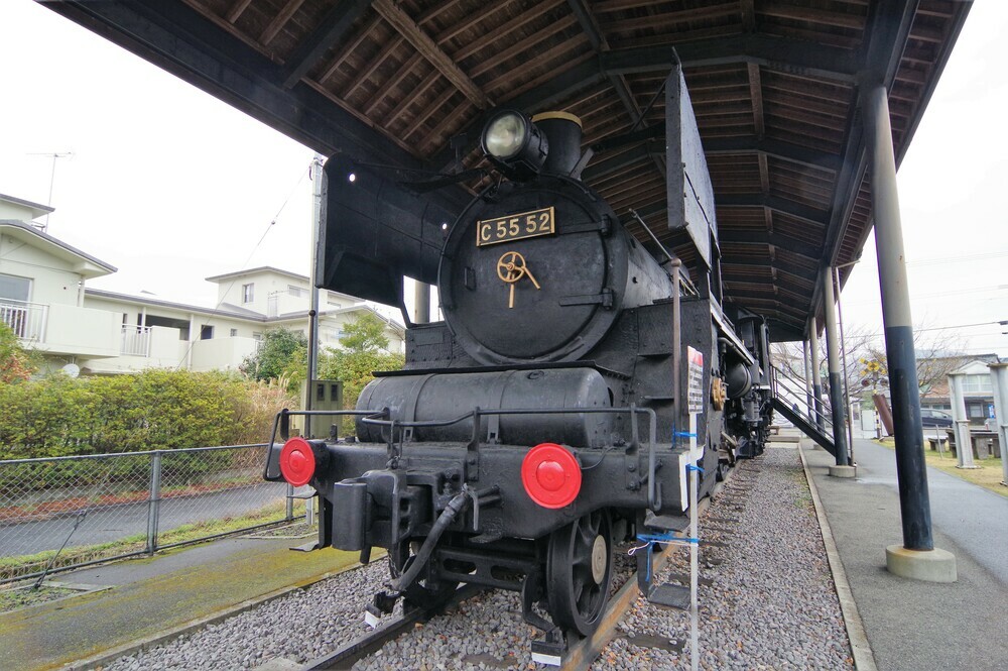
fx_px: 504
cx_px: 504
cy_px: 336
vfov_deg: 67.3
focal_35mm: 18
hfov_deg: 90.0
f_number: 6.3
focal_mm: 12
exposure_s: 1/160
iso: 800
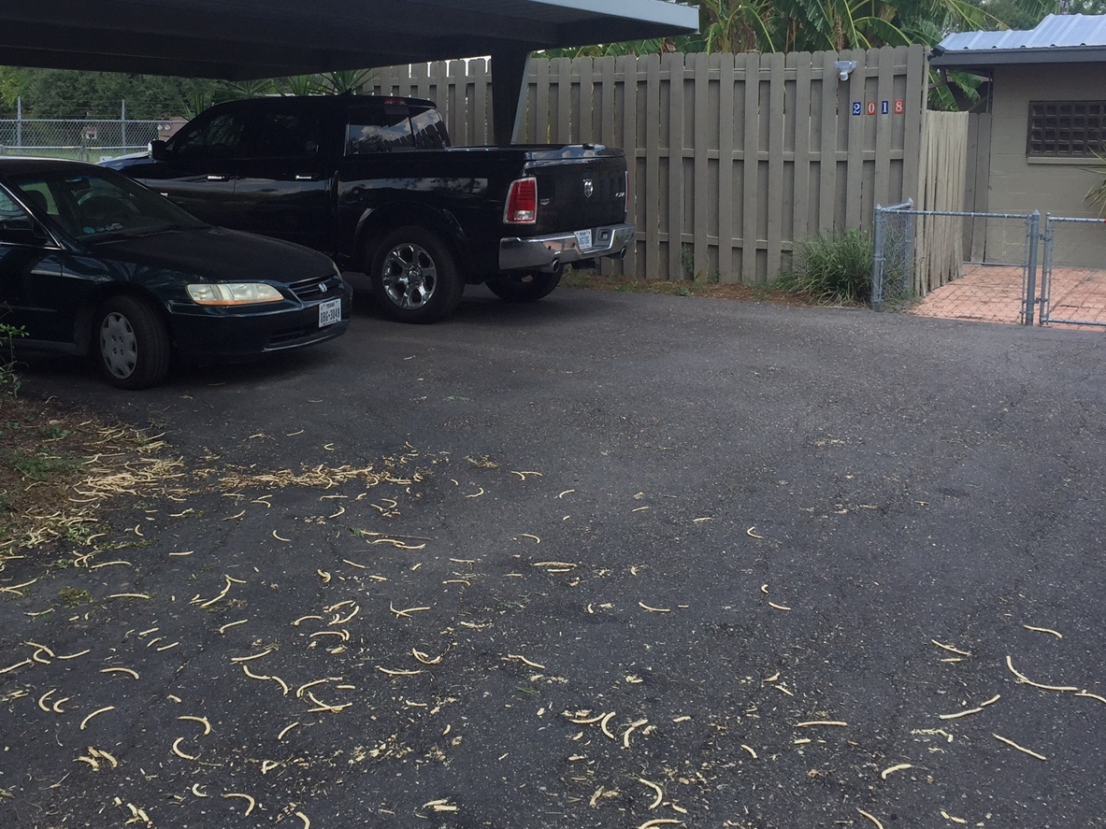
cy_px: 270
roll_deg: -1.8
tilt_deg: -5.1
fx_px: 1278
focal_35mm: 40
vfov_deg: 35.6
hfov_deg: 46.6
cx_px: 452
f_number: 2.2
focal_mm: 4.15
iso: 32
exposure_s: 1/775
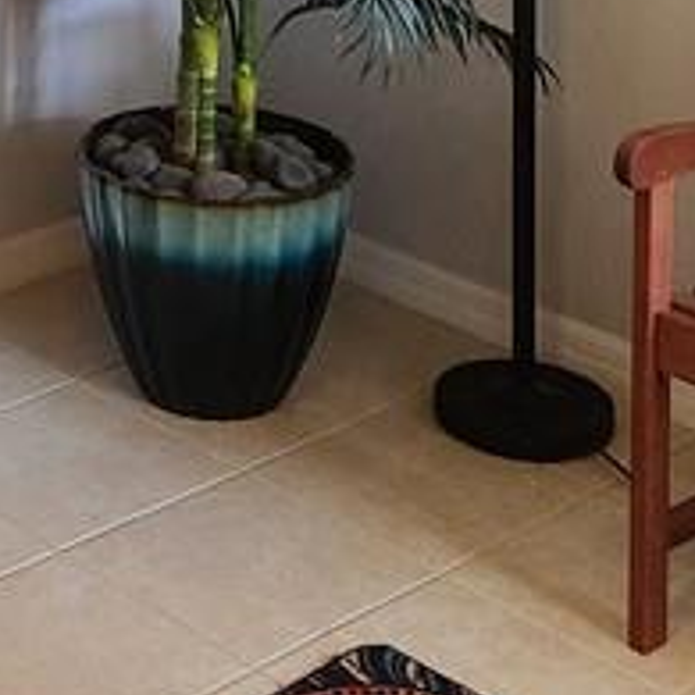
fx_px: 2431
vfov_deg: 14.3
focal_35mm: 107
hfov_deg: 15.9
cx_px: -11
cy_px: -570
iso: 640
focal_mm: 5.4
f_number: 1.8
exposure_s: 1/120
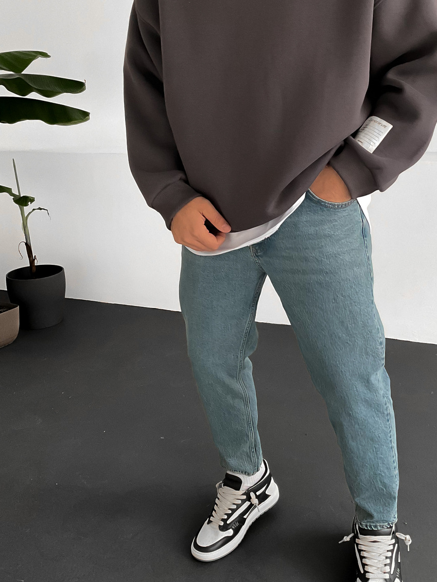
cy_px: 227
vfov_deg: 45.5
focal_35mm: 41
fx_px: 690
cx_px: 288
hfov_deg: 34.8
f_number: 1.8
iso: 160
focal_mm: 3
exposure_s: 1/60
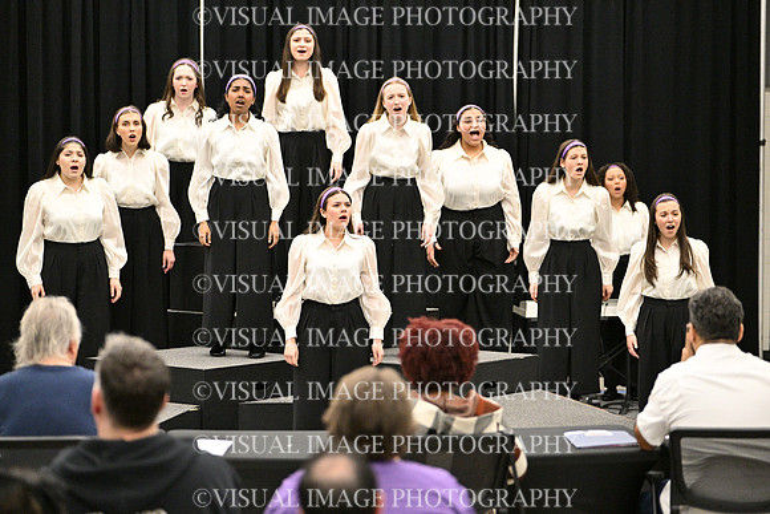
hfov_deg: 21.0
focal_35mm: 97
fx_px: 2075
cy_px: 257
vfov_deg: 14.1
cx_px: 385
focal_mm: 97
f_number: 2.7
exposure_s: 1/640
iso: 6400
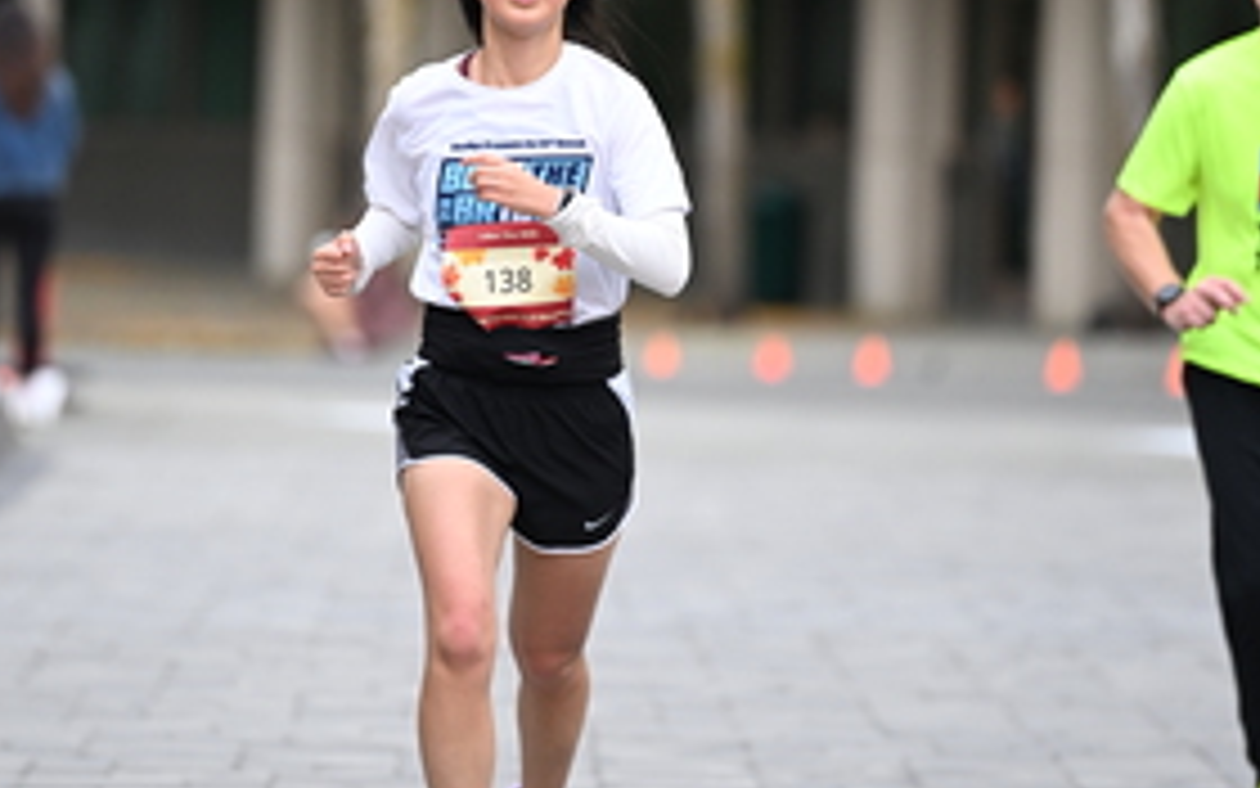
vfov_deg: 3.3
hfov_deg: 5.3
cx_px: 574
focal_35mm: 400
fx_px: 13736
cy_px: 144
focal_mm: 200
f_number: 2.8
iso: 640
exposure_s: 1/1600
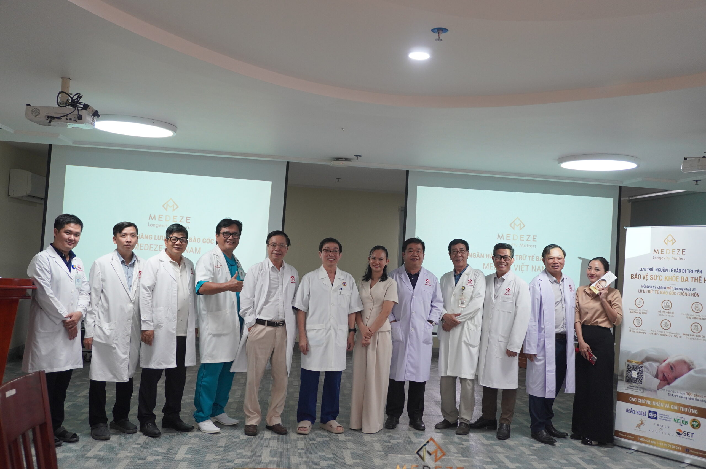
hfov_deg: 57.3
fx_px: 647
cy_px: 234
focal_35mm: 33
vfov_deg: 39.9
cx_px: 353
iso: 800
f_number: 4
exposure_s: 1/160
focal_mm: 22
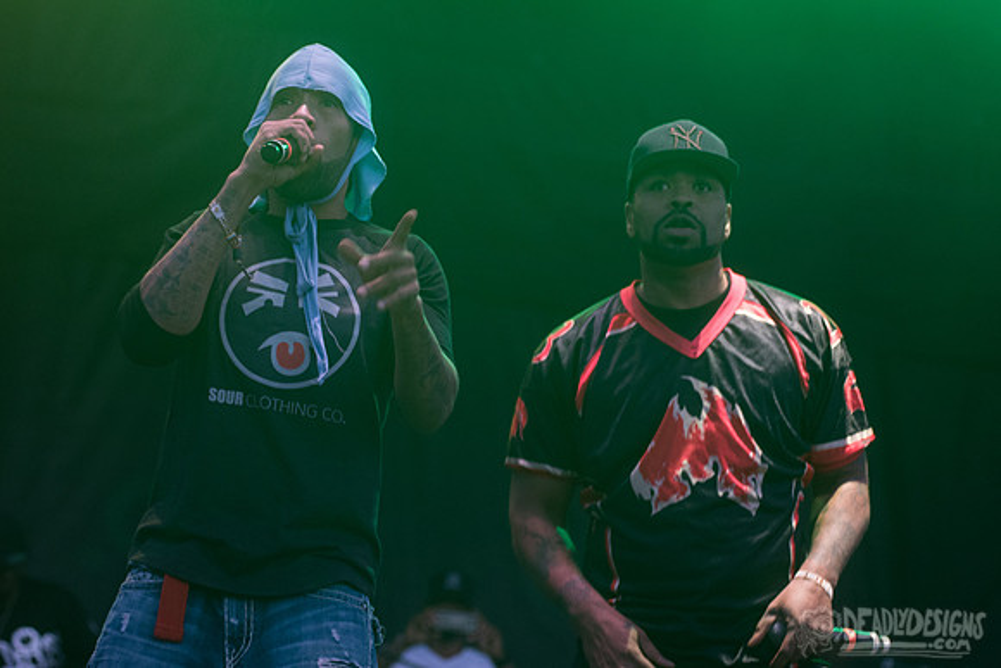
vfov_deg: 14.0
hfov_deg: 20.8
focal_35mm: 98
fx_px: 2723
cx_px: 458
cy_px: 259
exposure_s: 1/250
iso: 1600
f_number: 4
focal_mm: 80
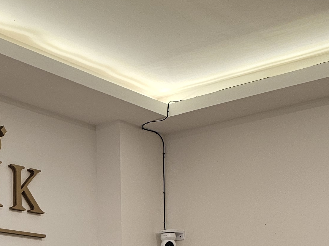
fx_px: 789
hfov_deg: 22.3
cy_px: 374
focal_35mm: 83
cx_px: -26
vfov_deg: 16.2
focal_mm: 6.3
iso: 100
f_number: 1.7
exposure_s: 1/100
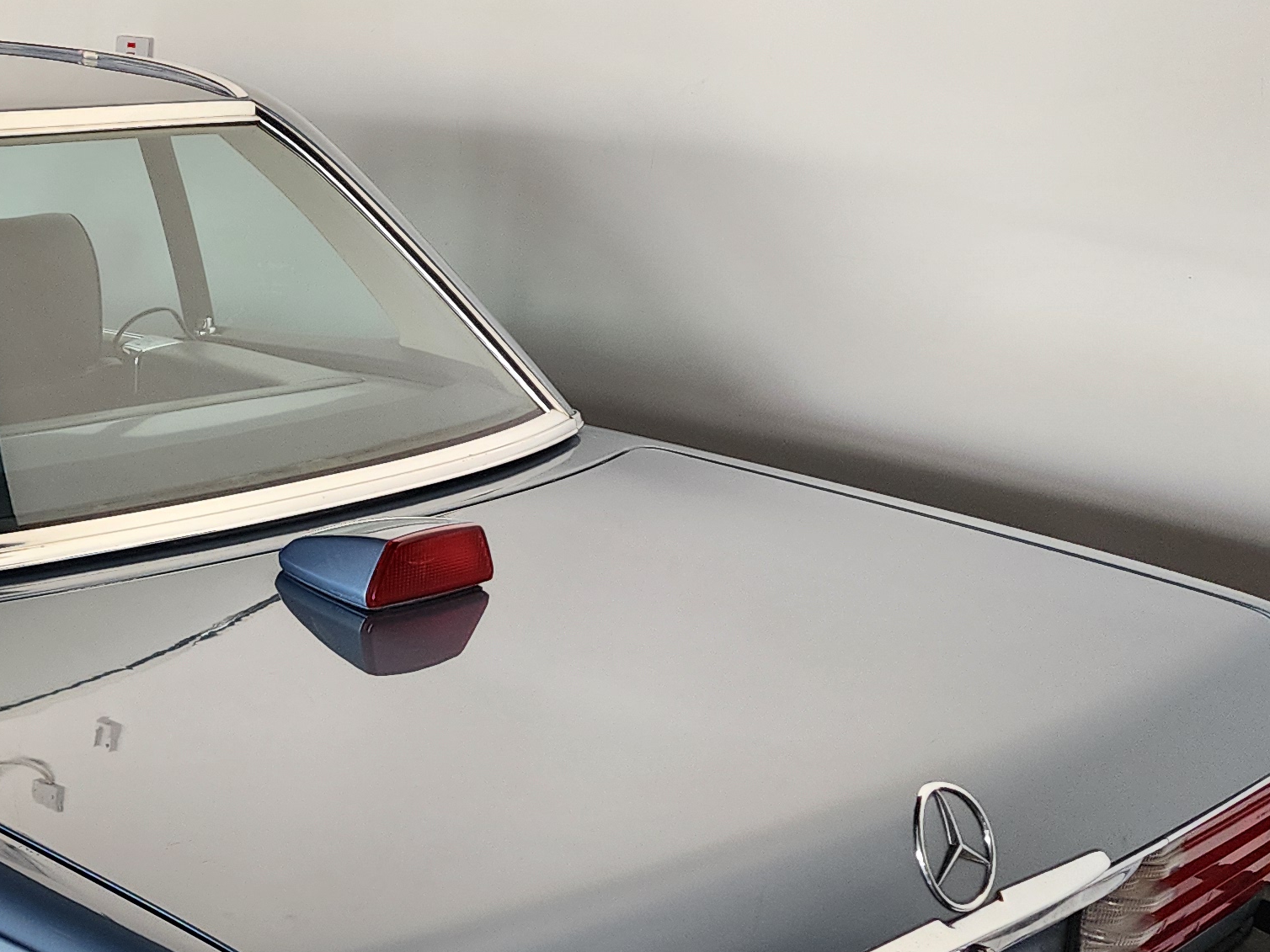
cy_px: 880
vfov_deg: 23.3
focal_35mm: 61
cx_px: -23
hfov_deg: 29.4
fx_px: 2238
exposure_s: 1/120
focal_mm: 6.4
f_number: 1.8
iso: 200
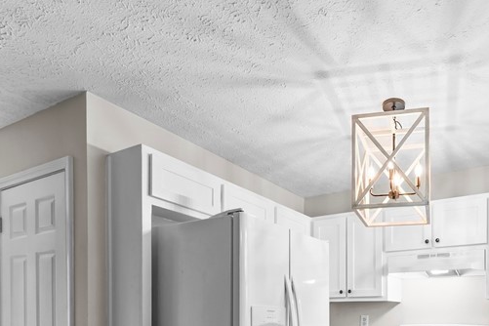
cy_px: 339
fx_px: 353
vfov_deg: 41.7
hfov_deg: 64.9
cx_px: 371
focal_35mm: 26
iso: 200
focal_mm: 12
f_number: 11
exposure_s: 1/2
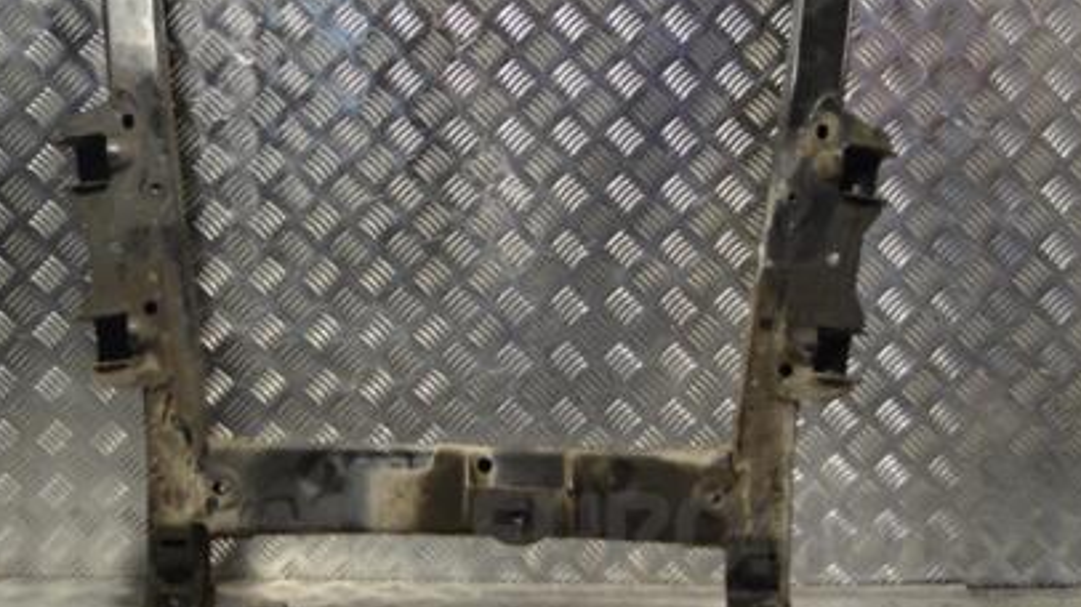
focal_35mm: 65
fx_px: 1862
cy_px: 178
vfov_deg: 18.4
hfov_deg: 32.3
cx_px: 423
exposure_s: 1/30
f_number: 4.5
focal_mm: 28
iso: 110
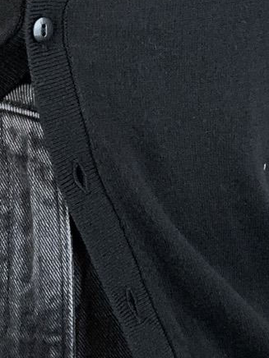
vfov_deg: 13.8
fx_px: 1461
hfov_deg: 10.5
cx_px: 66
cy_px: 16
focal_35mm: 141
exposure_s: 1/50
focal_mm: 2.69
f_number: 1.9
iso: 64
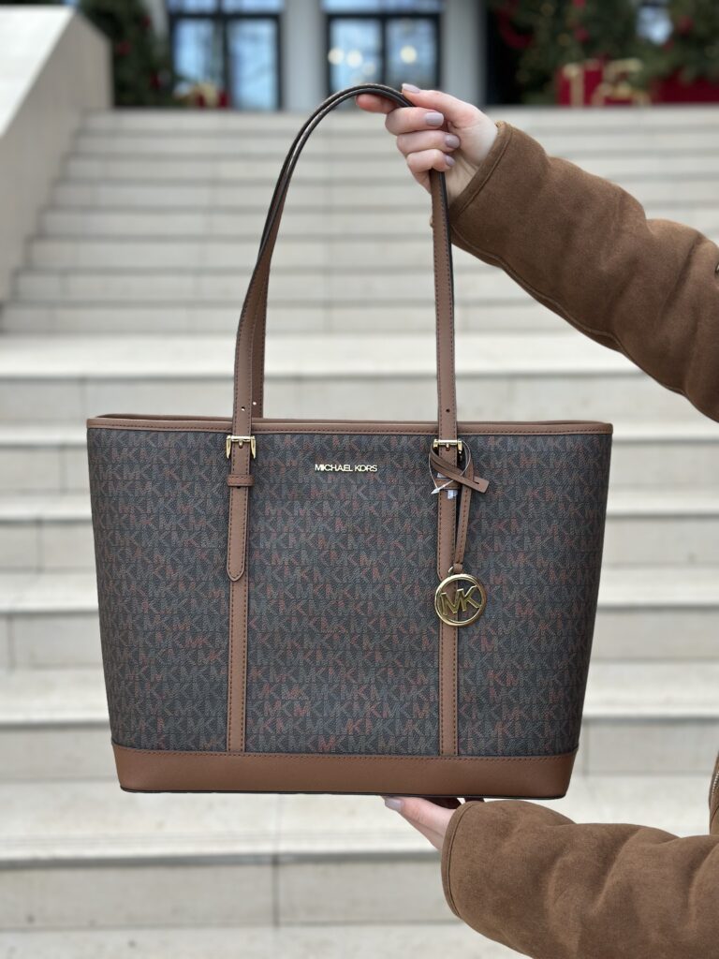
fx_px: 1329
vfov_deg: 39.7
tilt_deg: -8.4
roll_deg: -0.3
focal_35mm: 48
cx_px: 360
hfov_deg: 30.3
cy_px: 480
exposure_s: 1/506
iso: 80
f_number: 1.78
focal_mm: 6.86
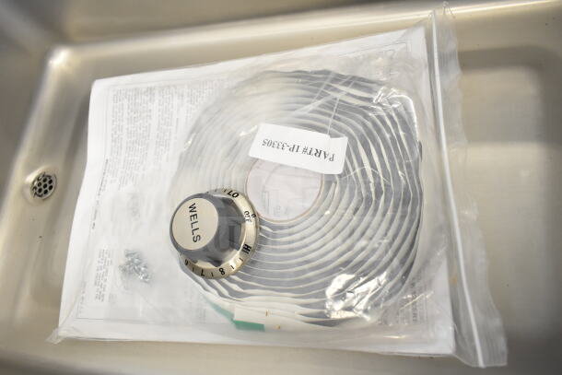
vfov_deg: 48.0
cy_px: 188
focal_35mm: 27
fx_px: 422
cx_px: 281
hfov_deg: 67.4
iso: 1600
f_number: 5
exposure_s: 1/100
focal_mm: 18
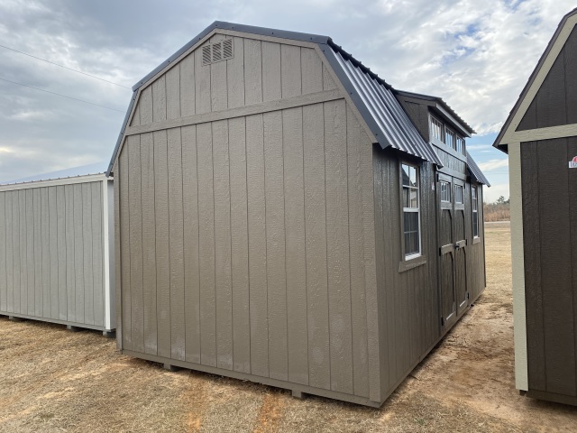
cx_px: 288
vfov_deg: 53.1
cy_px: 216
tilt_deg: +4.5
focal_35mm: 26
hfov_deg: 67.3
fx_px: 433
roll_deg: +3.3
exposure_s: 1/662
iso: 32
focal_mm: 4.25
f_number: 1.8
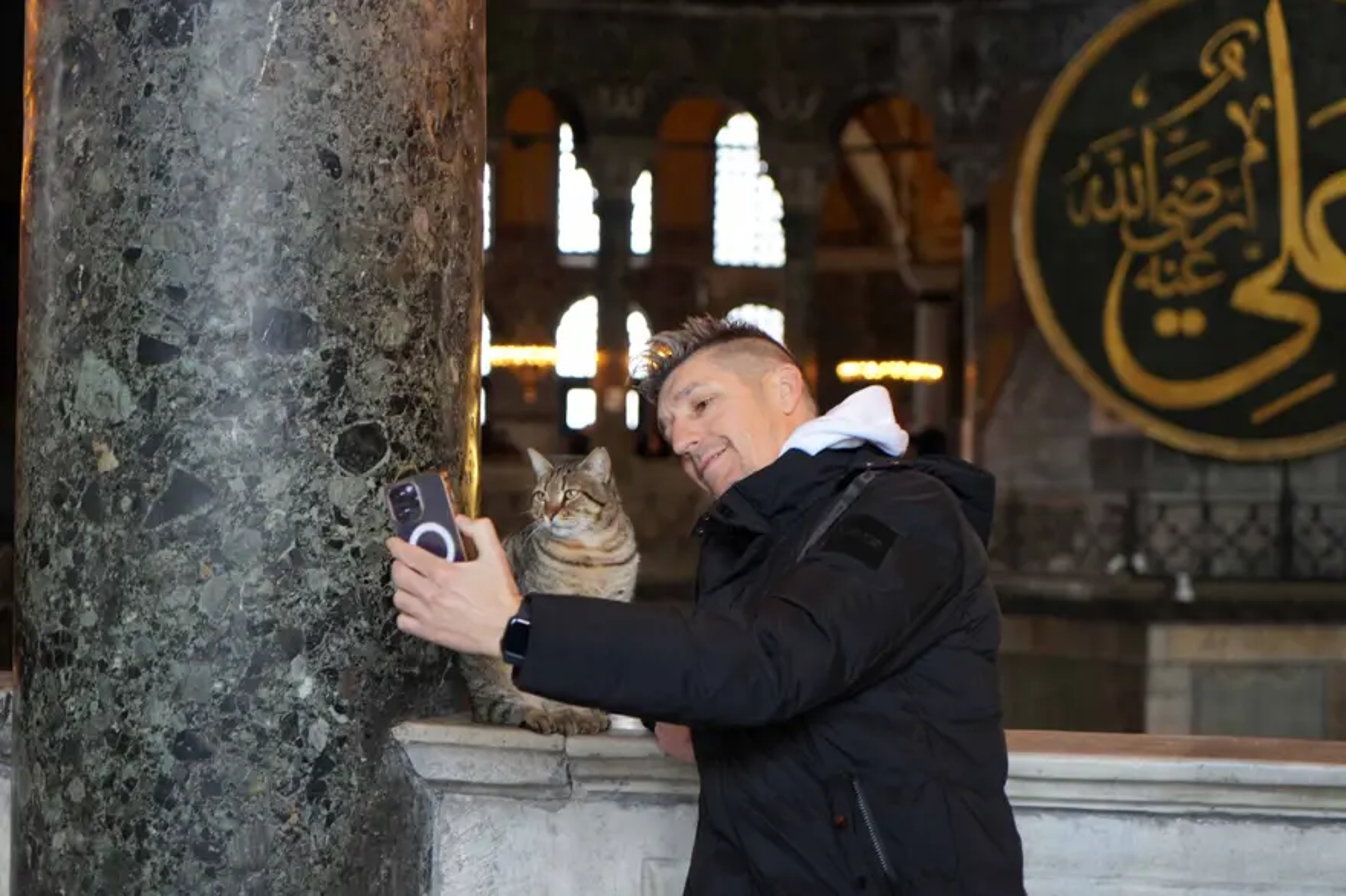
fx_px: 2616
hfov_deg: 28.9
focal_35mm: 70
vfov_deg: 19.4
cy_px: 448
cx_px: 673
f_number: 4
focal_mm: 70
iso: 500
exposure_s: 1/50
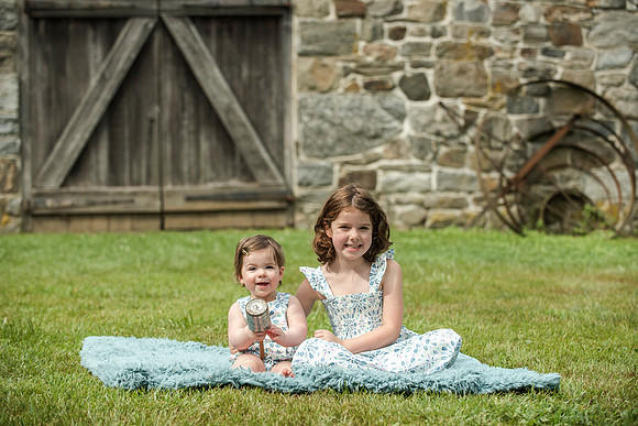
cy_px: 211
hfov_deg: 20.3
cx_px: 322
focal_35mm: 101
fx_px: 1786
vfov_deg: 13.6
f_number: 4
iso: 400
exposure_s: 1/2500
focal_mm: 98
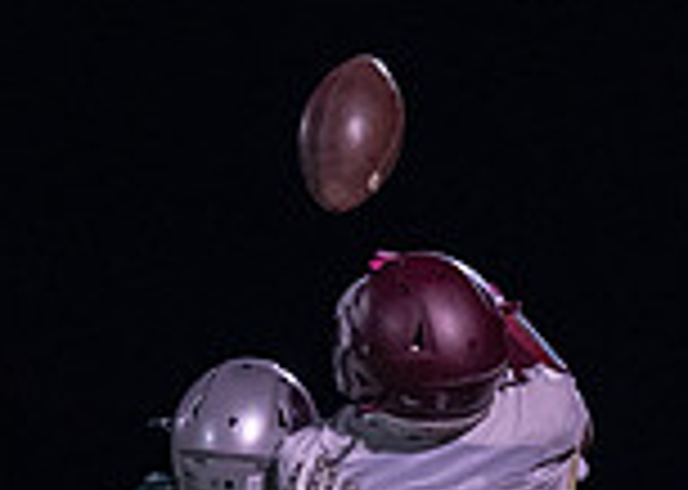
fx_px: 11987
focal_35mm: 614
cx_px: -15
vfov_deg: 2.3
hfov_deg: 3.3
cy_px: 654
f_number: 2.8
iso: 2000
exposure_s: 1/1000
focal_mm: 111
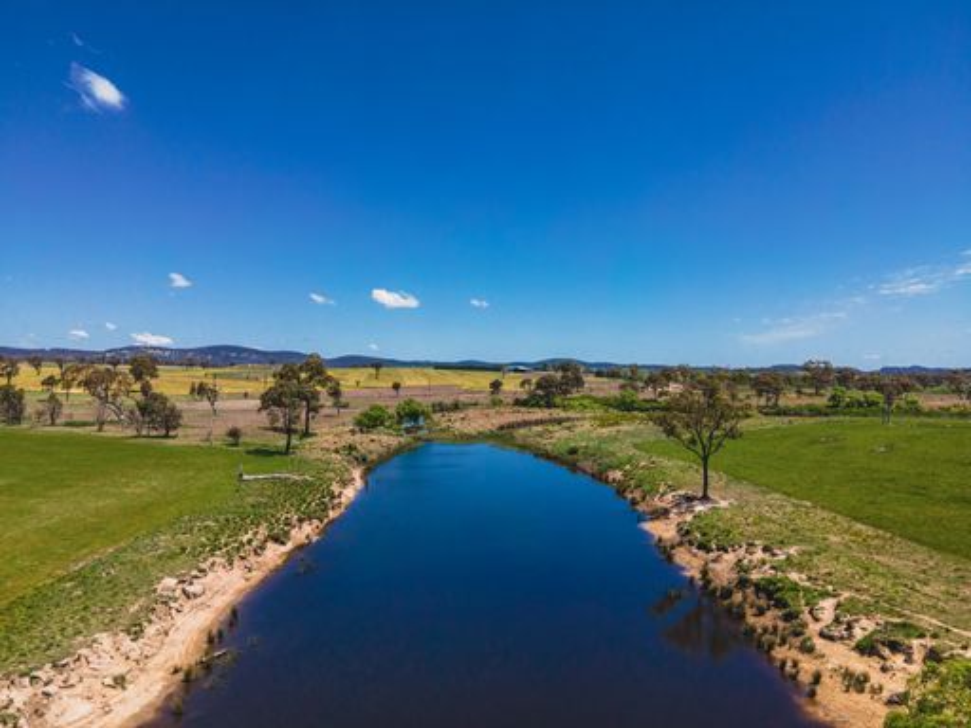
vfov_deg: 56.8
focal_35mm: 24
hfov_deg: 71.6
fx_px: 673
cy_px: 364
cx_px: 486
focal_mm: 4.5
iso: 100
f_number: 2.8
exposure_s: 1/730
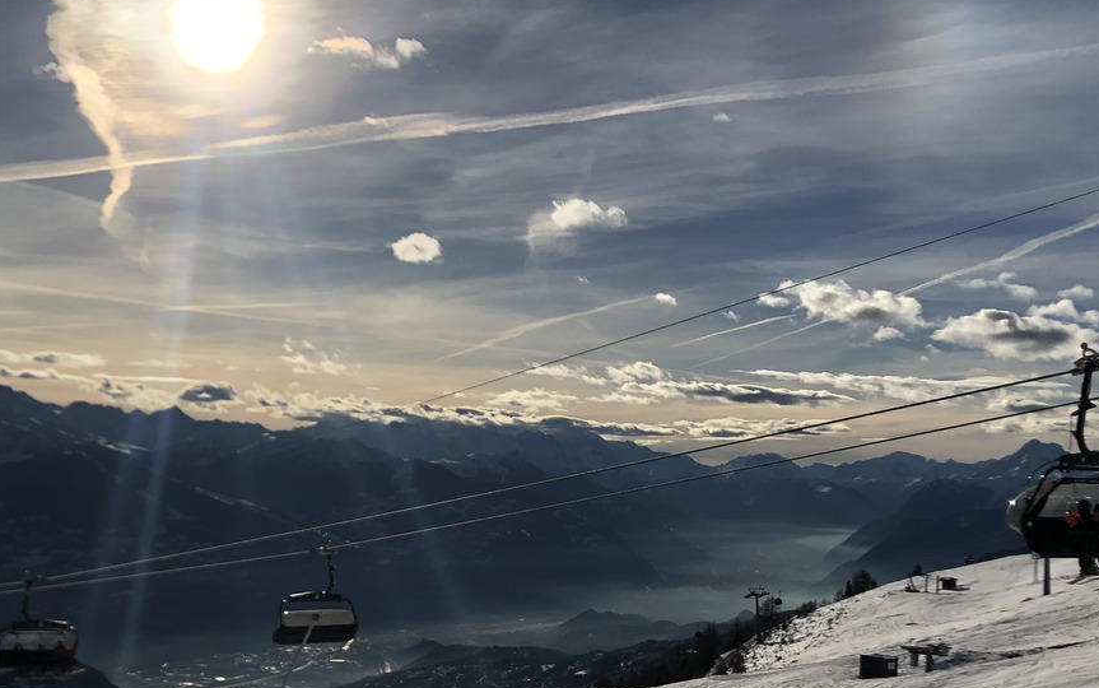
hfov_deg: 36.8
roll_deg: -0.2
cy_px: 603
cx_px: 444
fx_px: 1648
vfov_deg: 23.0
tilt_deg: -6.0
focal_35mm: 55
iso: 25
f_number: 1.8
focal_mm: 4
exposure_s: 1/12048
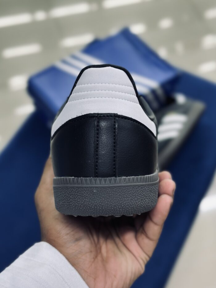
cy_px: 144
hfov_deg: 30.3
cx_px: 108
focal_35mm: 48
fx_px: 399
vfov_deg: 39.7
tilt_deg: -54.0
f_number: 1.78
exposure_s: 1/121
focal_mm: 6.86
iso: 100
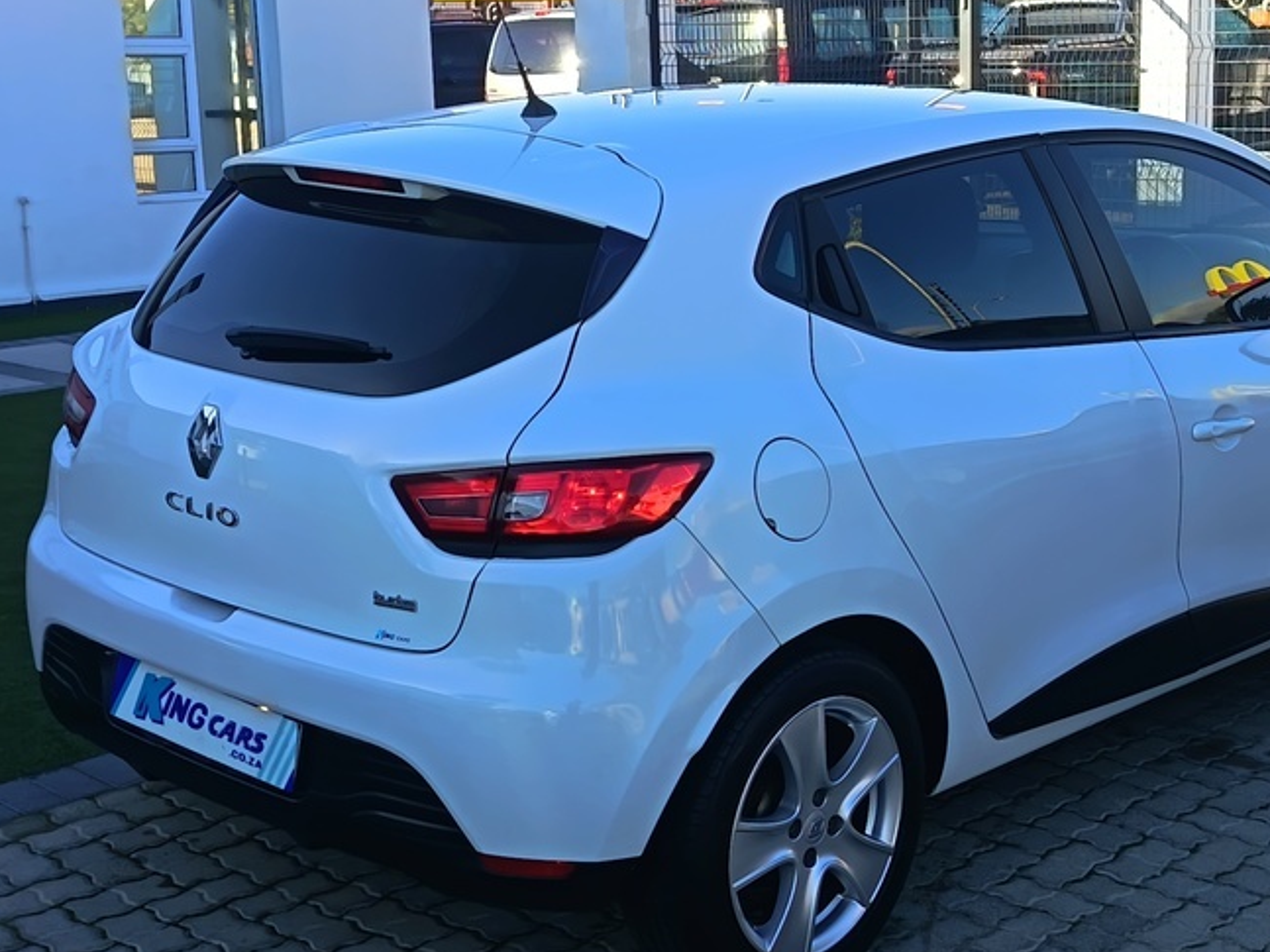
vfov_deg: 25.7
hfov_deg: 33.6
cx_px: 799
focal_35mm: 57
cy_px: 463
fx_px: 2091
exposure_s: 1/323
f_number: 1.75
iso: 100
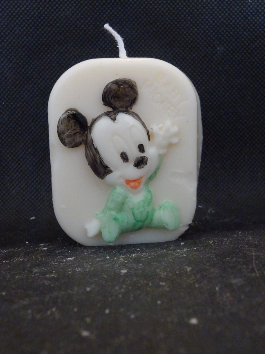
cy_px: 177
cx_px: 132
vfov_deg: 38.2
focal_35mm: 50
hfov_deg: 29.1
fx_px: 510
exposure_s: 1/10
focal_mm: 9
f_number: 3.2
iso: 800
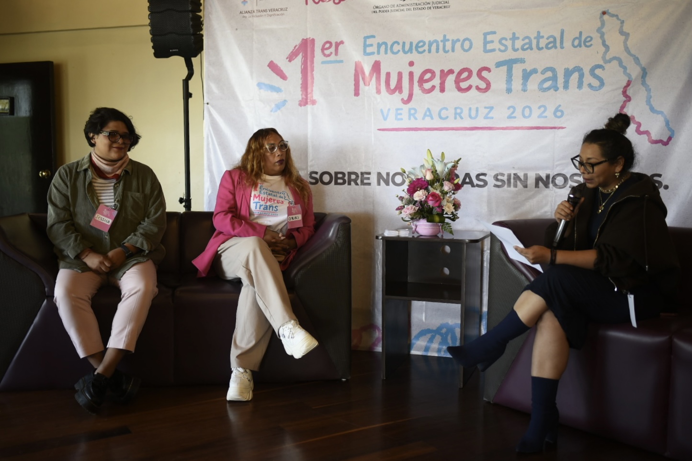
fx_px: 673
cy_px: 230
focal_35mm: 35
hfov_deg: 54.4
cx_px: 346
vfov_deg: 37.8
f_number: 2.2
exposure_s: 1/160
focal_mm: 35
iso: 640
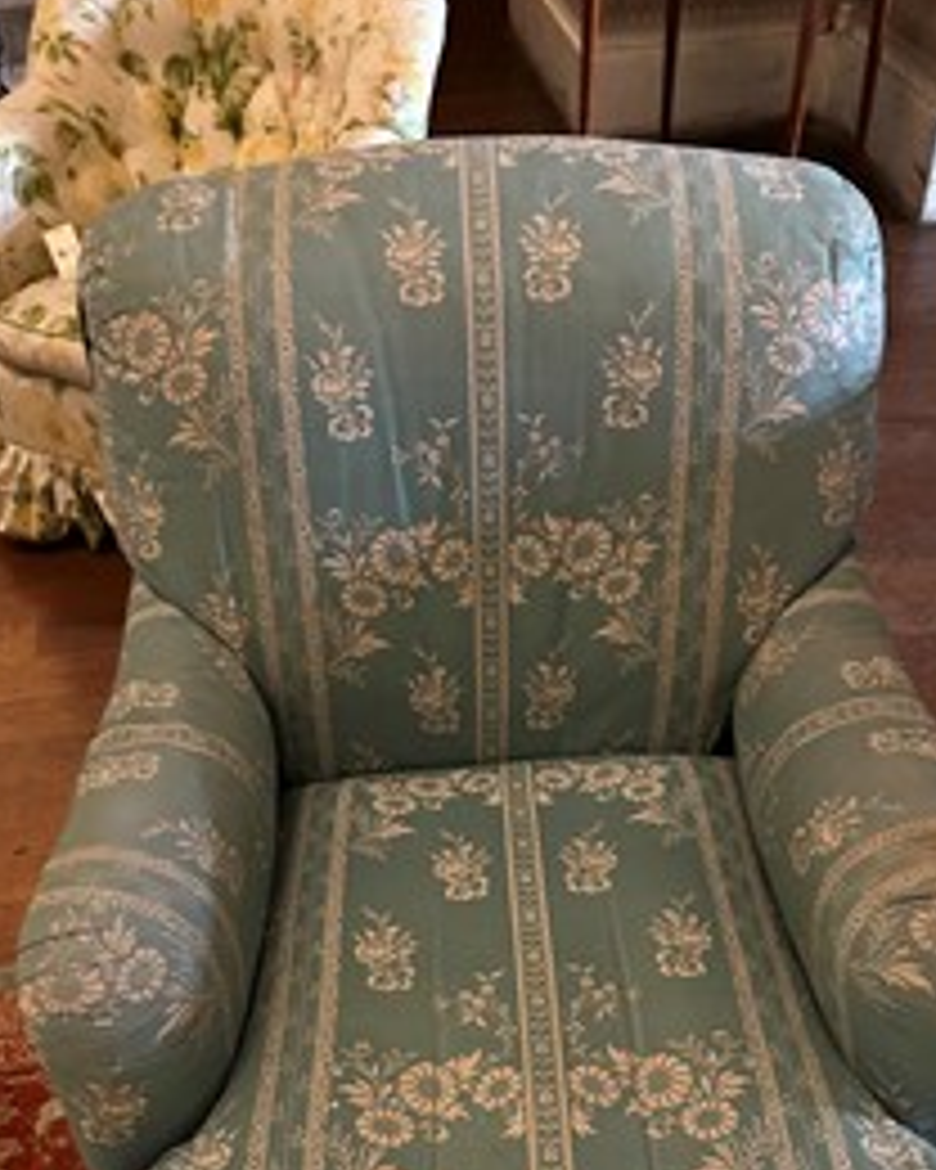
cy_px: 868
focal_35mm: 36
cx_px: 472
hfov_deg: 41.2
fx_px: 1247
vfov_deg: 48.5
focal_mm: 6.86
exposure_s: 1/25
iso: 800
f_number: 1.78
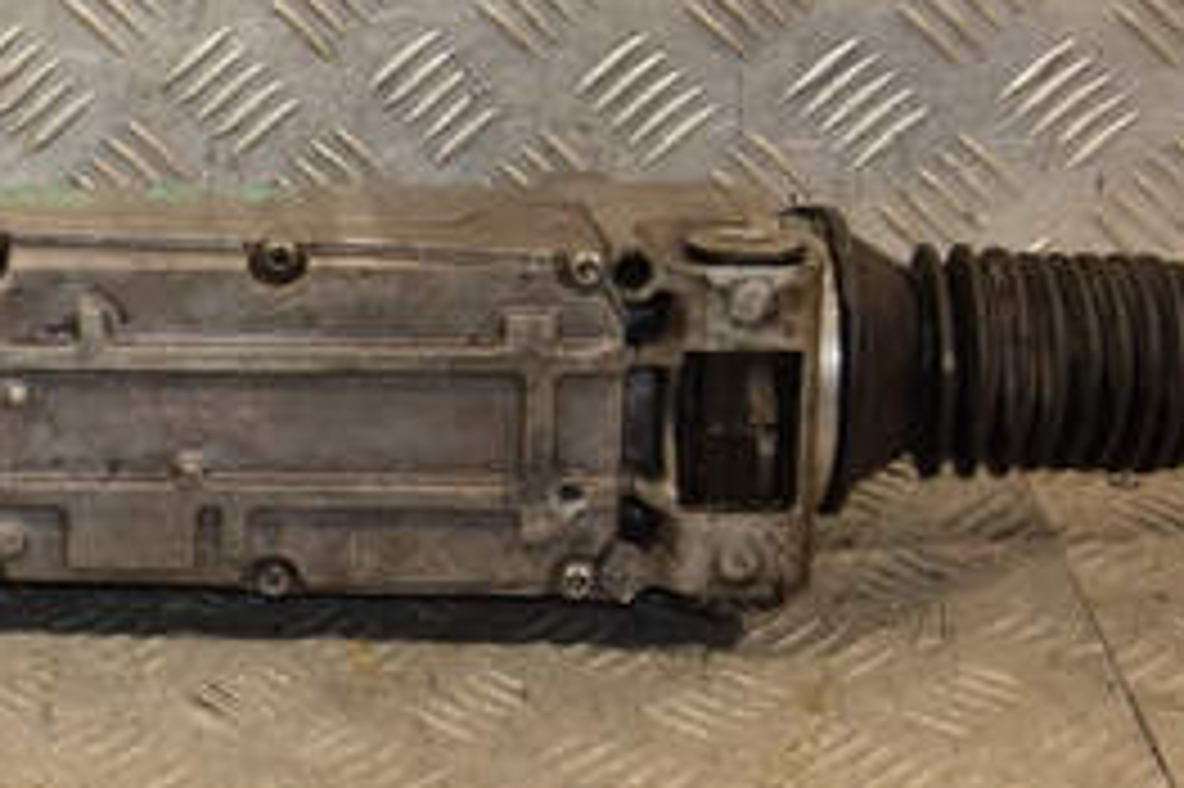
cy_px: 158
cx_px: -230
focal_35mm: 146
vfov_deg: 9.4
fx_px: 4799
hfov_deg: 13.7
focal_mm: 40
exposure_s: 1/160
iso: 800
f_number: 4.8
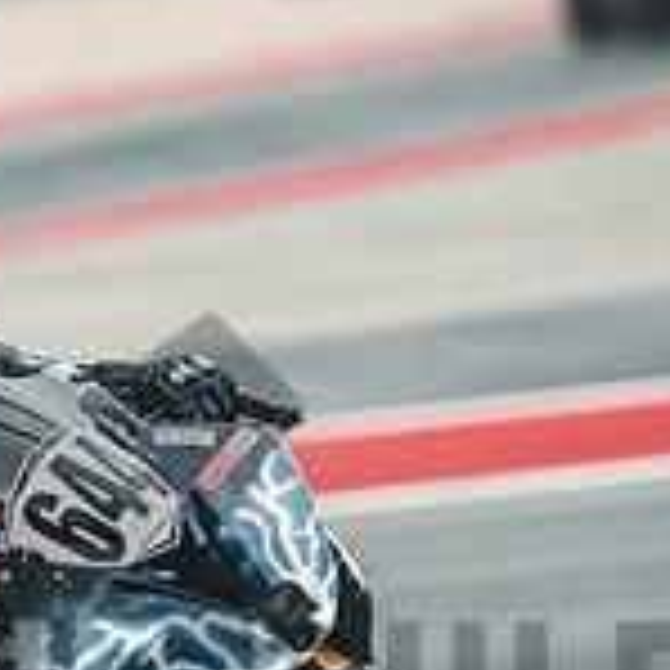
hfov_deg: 1.8
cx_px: -130
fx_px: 21701
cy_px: 749
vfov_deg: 1.8
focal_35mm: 991
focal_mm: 200
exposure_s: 1/3200
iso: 1250
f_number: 2
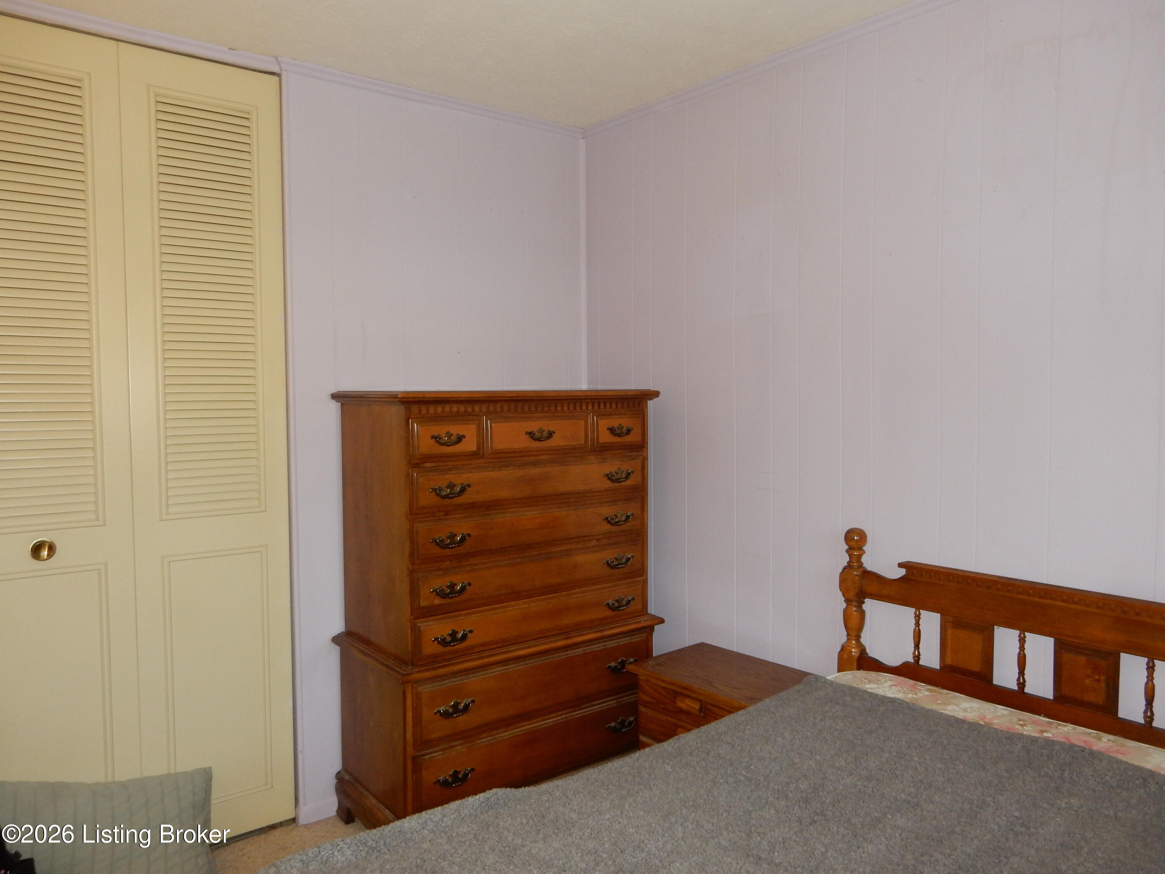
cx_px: 582
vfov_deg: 54.9
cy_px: 437
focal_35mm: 25
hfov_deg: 69.4
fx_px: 841
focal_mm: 4.5
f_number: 3.7
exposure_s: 1/30
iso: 200
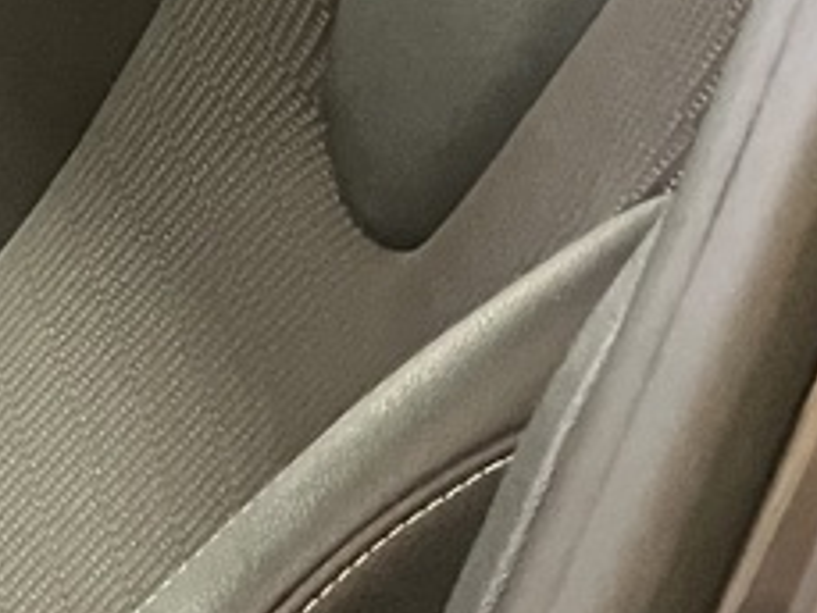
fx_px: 4156
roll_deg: -3.6
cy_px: 274
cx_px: -1038
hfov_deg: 10.0
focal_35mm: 176
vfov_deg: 8.4
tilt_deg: -25.0
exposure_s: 1/30
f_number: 1.8
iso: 640
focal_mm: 3.99
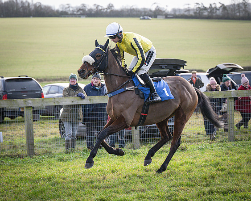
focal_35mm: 147
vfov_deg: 10.5
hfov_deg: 13.1
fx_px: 1090
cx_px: 136
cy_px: 108
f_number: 2.8
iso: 800
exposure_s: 1/2000
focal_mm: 73
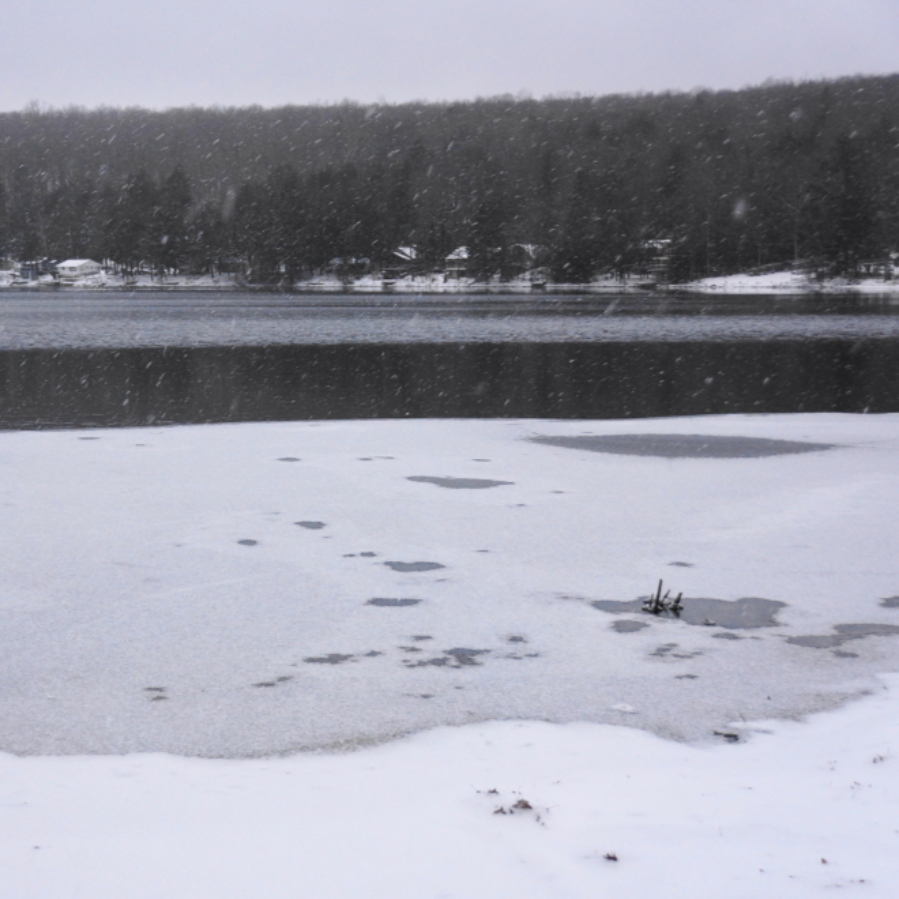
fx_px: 1587
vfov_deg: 31.6
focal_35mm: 54
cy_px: 448
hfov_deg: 31.4
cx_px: 304
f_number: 4
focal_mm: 28
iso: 320
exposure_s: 1/60
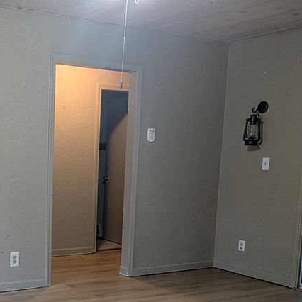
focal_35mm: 51
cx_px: 71
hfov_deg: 32.7
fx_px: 503
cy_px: 247
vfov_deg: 32.4
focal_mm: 4.53
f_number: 1.7
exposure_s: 1/24
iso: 99
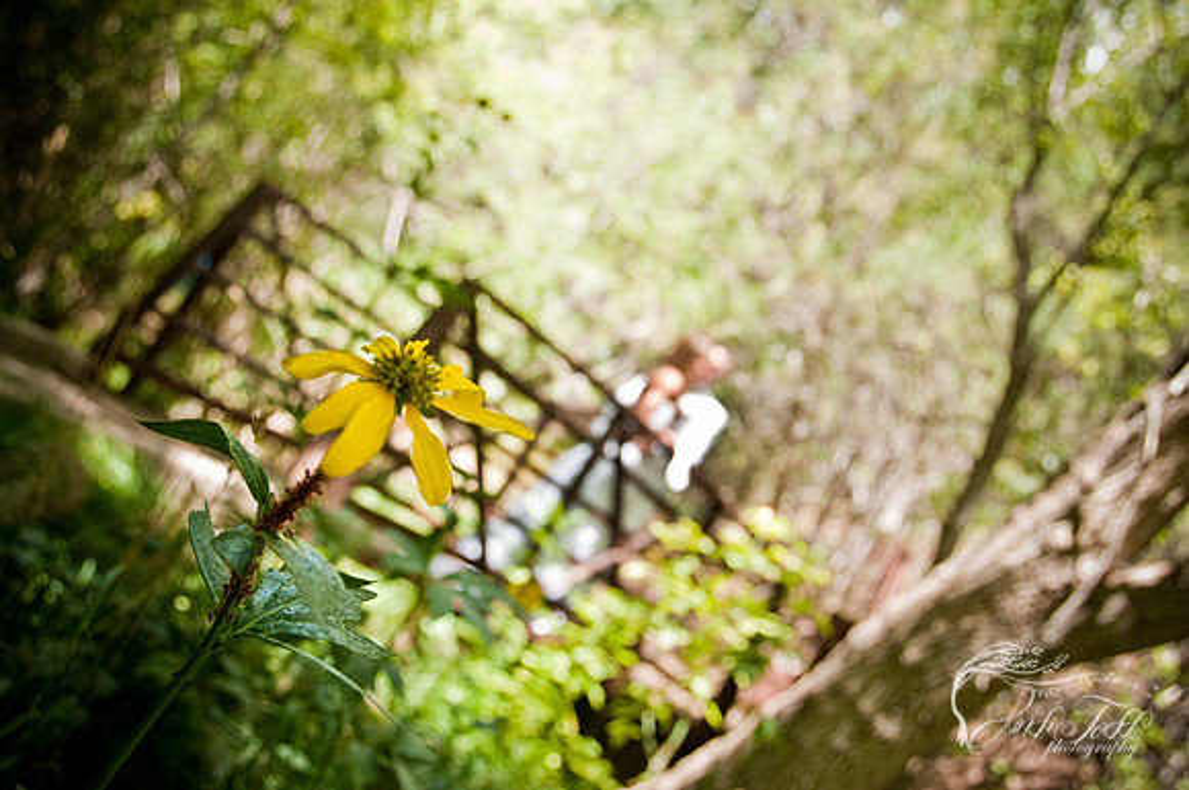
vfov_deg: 34.1
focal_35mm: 39
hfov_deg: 49.6
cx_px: 594
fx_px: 1286
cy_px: 395
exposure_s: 1/100
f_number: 4.5
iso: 400
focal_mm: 26
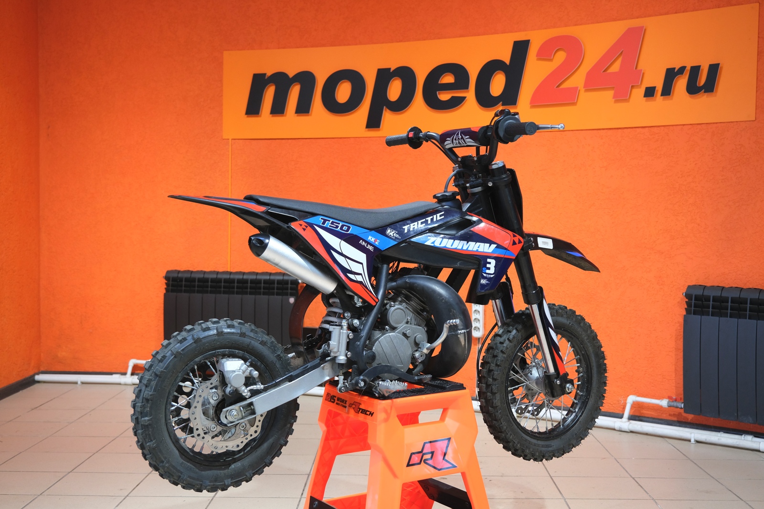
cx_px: 382
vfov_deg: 32.6
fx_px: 870
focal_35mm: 41
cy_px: 254
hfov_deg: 47.4
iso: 1000
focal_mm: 27.5
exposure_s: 1/60
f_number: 4
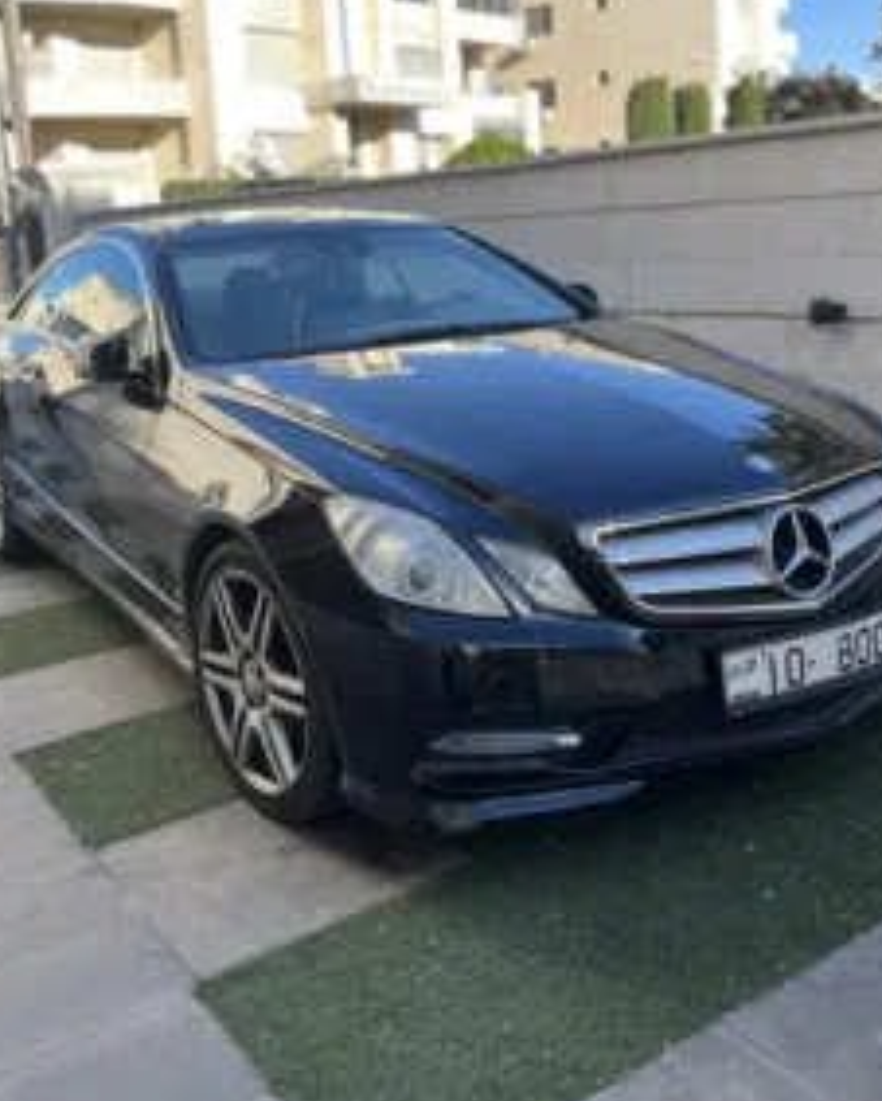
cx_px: 433
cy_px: 383
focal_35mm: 36
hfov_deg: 41.2
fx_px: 1173
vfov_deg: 49.5
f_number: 1.6
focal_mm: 5.1
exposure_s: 1/520
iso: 50
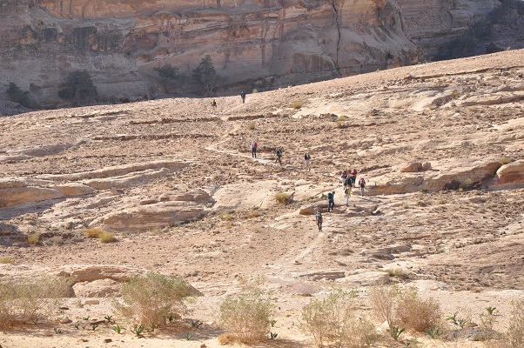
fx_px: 1854
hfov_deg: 16.1
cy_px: 174
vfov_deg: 10.7
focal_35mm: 128
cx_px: 262
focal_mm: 85
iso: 200
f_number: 9
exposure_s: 1/320
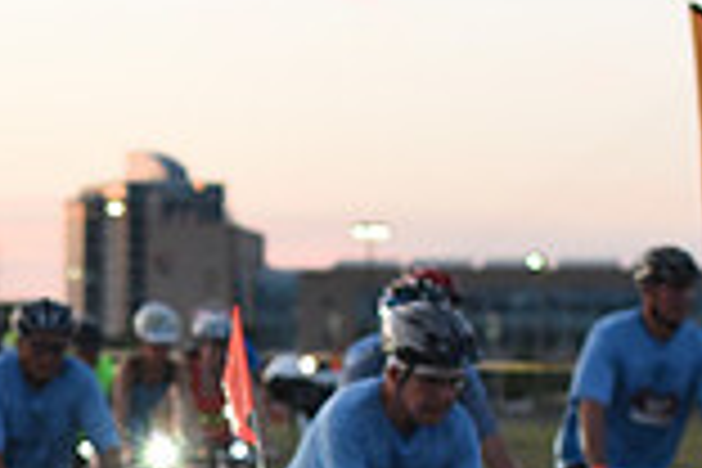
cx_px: 135
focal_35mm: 186
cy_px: 749
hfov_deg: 11.0
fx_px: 3627
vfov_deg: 7.2
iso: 2500
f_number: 2.8
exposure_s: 1/400
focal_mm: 50
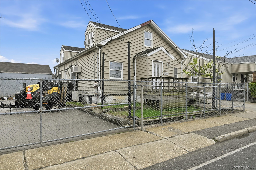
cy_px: 85
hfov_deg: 73.7
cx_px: 128
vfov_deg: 53.1
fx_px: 171
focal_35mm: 24
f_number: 11
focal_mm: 24
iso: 100
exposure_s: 1/40
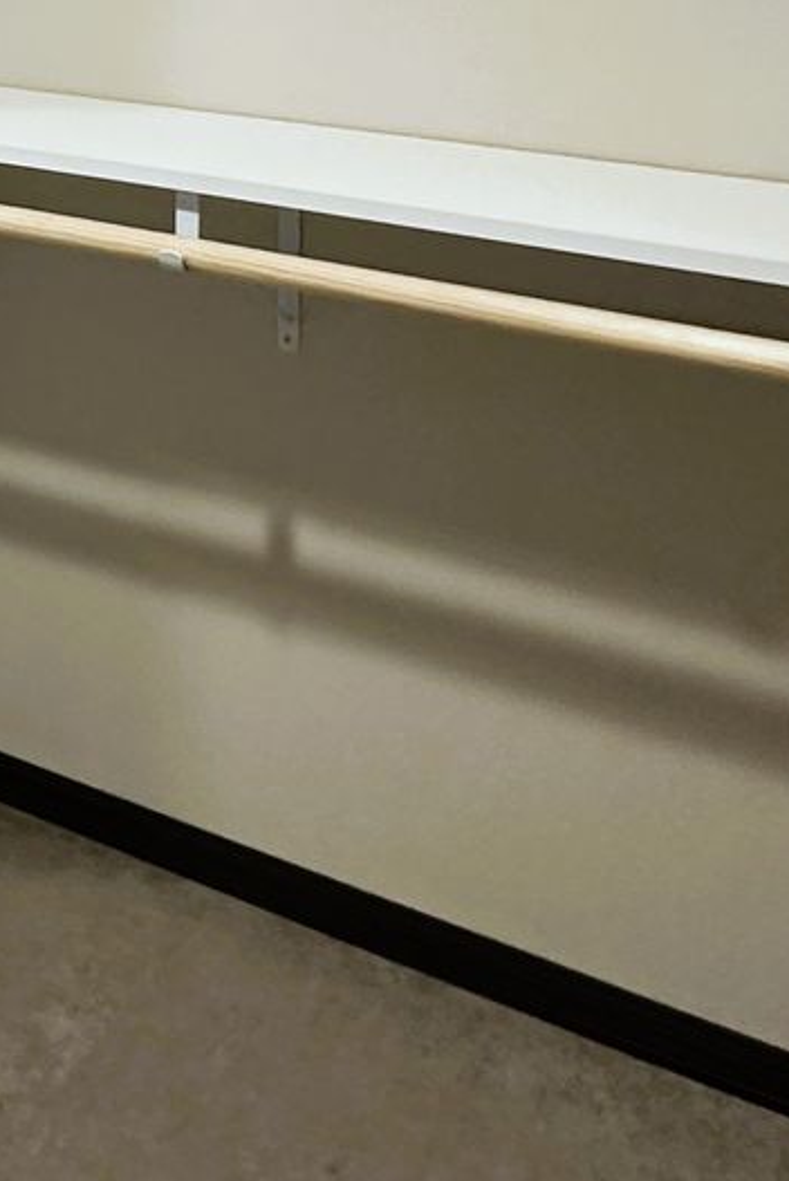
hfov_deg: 23.7
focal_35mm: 53
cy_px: -217
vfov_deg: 31.7
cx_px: -117
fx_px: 1740
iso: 320
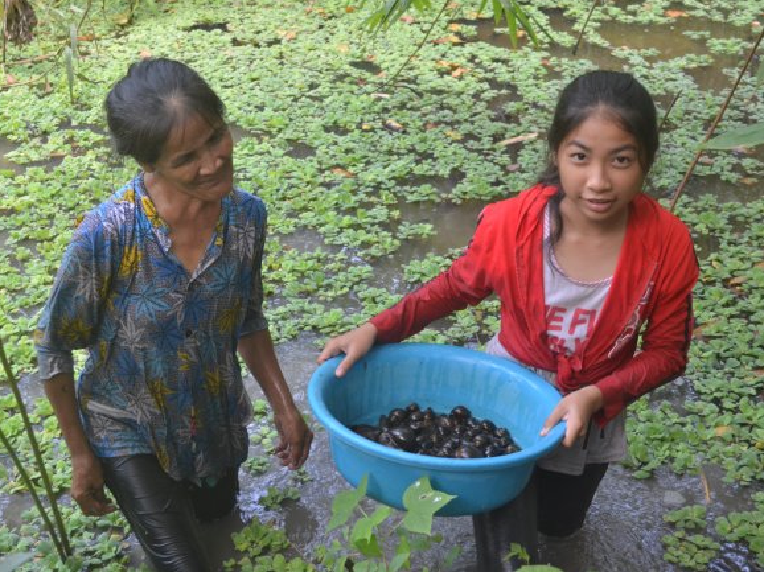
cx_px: 363
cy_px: 283
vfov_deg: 27.5
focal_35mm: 53
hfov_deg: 36.2
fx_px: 1169
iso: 400
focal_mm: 32
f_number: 4.8
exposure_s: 1/80
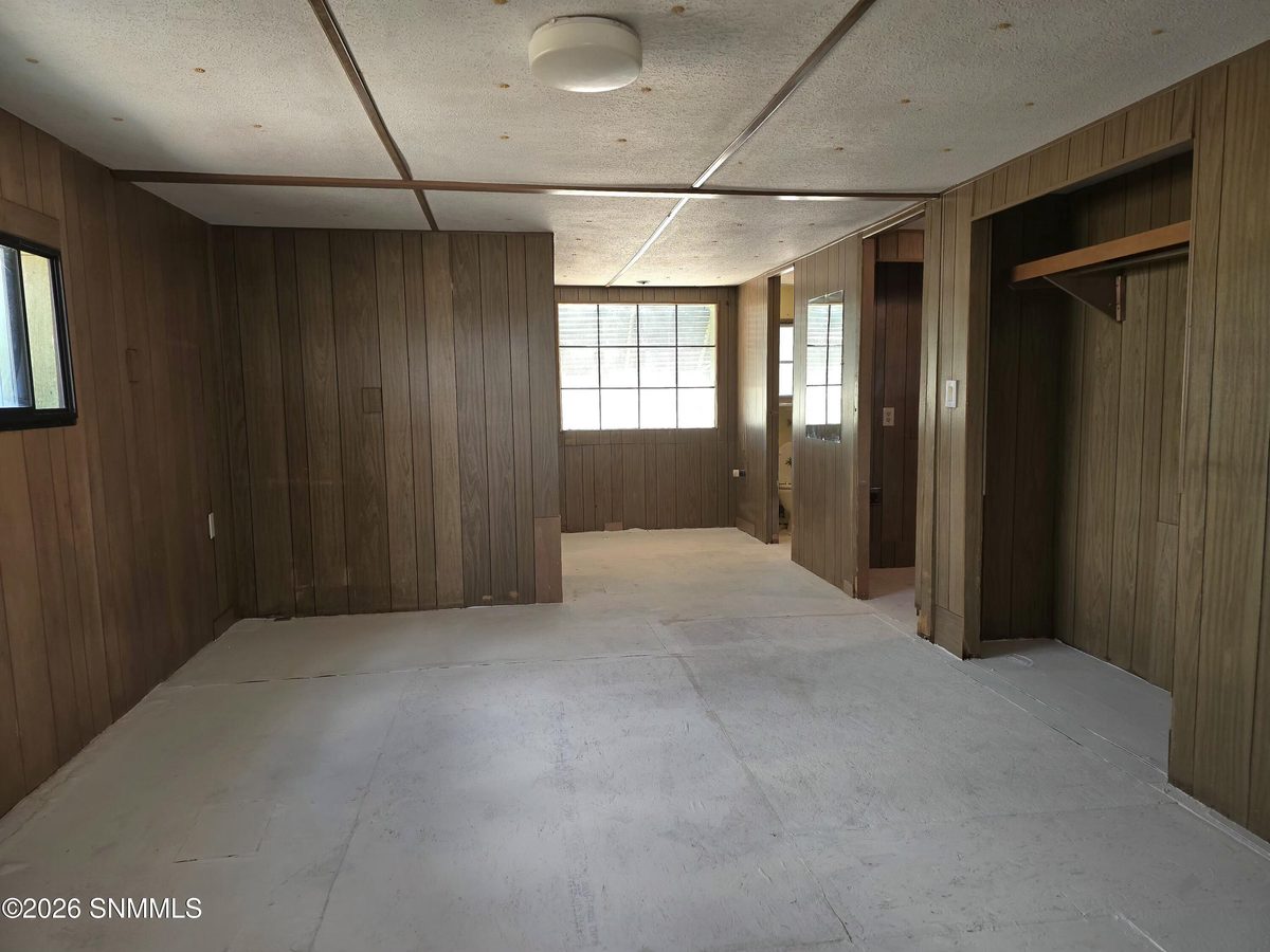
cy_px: 476
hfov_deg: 73.9
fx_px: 844
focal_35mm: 23
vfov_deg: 58.9
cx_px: 635
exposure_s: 1/60.2
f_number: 1.7
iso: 50
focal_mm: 6.3
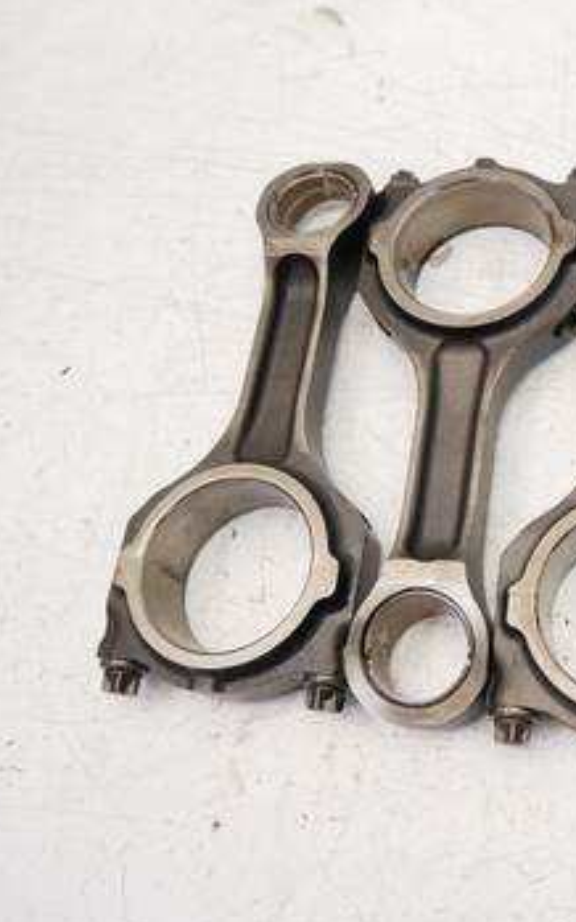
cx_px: 592
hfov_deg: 32.9
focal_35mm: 35
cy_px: 462
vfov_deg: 55.3
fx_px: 879
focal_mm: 12
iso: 400
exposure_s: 1/60
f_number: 3.5
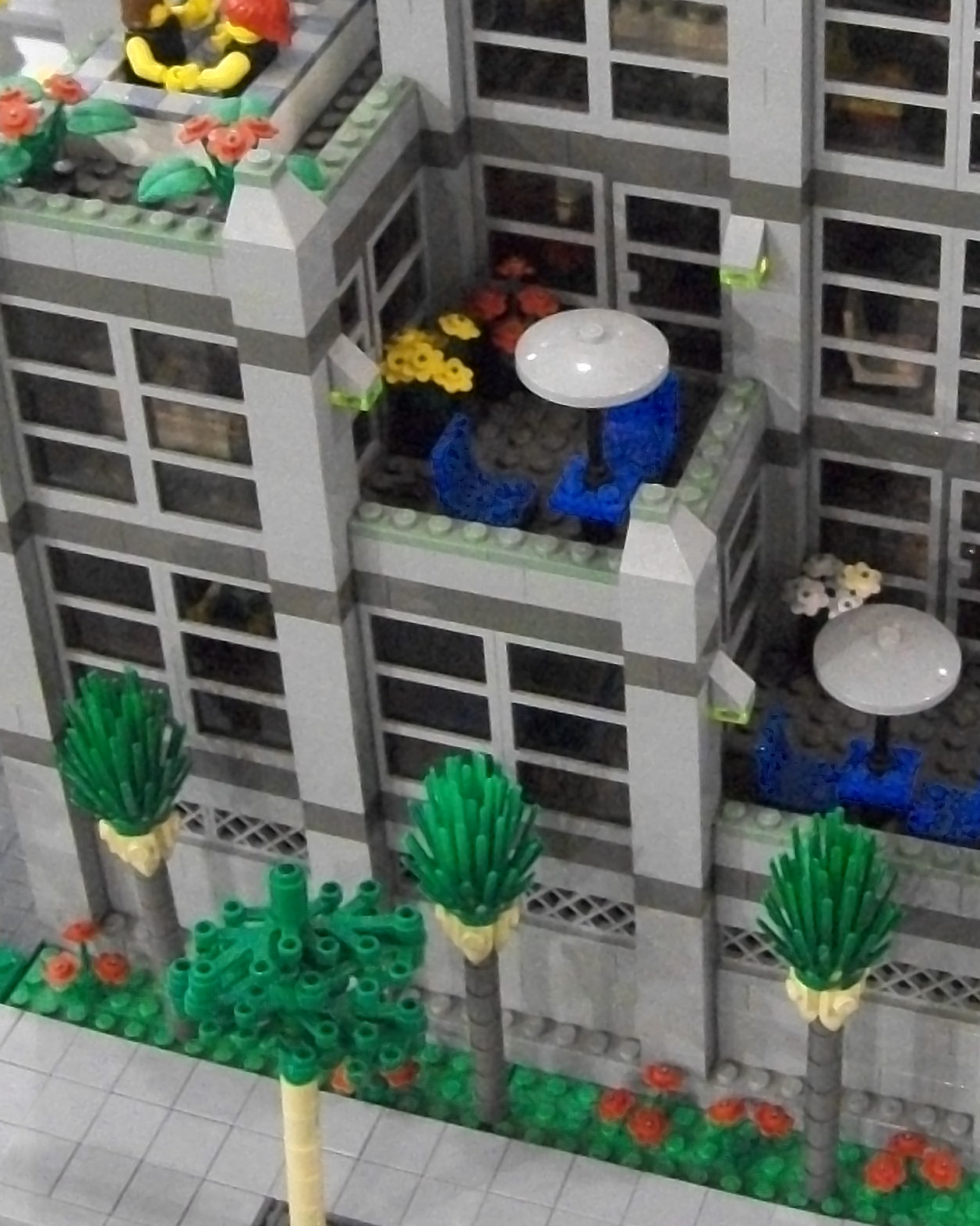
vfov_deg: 25.1
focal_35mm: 73
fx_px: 2646
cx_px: 674
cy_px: 87
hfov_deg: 20.9
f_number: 2.7
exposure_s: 1/30
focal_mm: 6
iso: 640
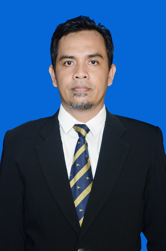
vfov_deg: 23.4
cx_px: 83
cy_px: 126
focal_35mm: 87
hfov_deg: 15.6
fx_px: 604
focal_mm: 58
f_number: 5.6
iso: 200
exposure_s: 1/125
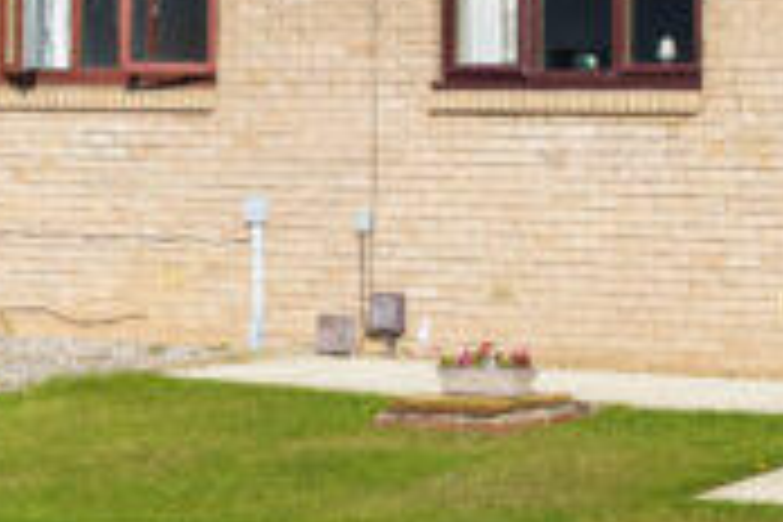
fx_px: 2936
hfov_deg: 14.2
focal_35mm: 135
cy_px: -205
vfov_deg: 9.9
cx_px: 1184
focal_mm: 33.5
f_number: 5.6
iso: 100
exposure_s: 1/250
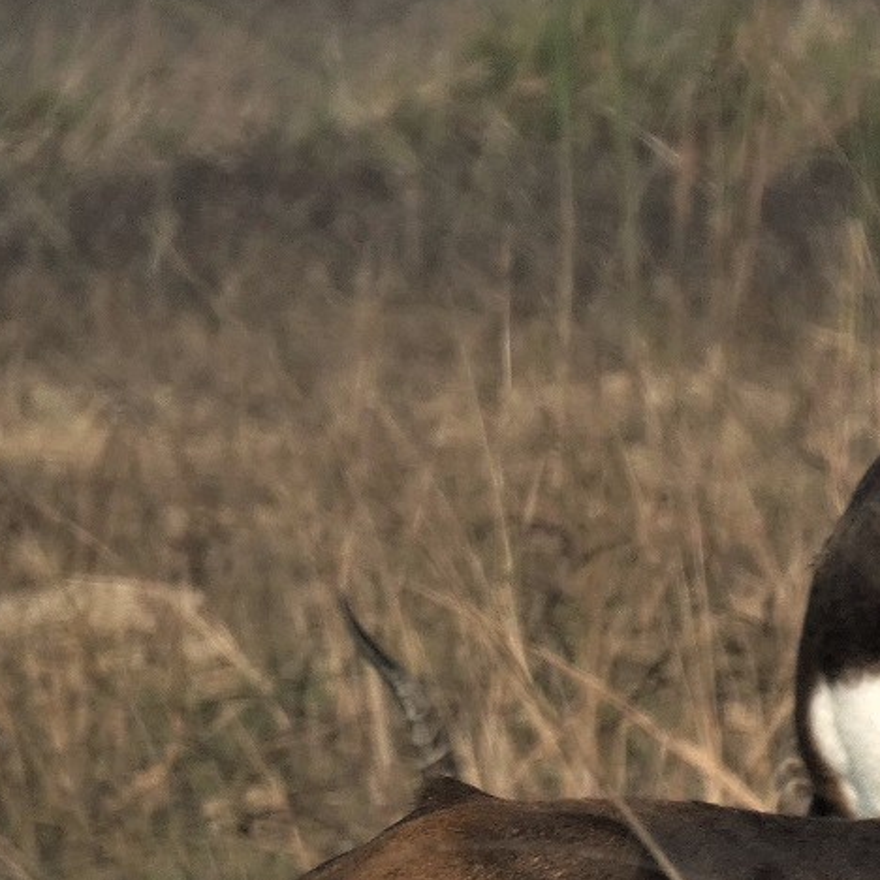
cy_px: 958
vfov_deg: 0.9
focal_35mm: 1872
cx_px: 1087
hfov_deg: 0.9
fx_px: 53841
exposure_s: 1/320
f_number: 5.6
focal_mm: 118.5
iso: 80
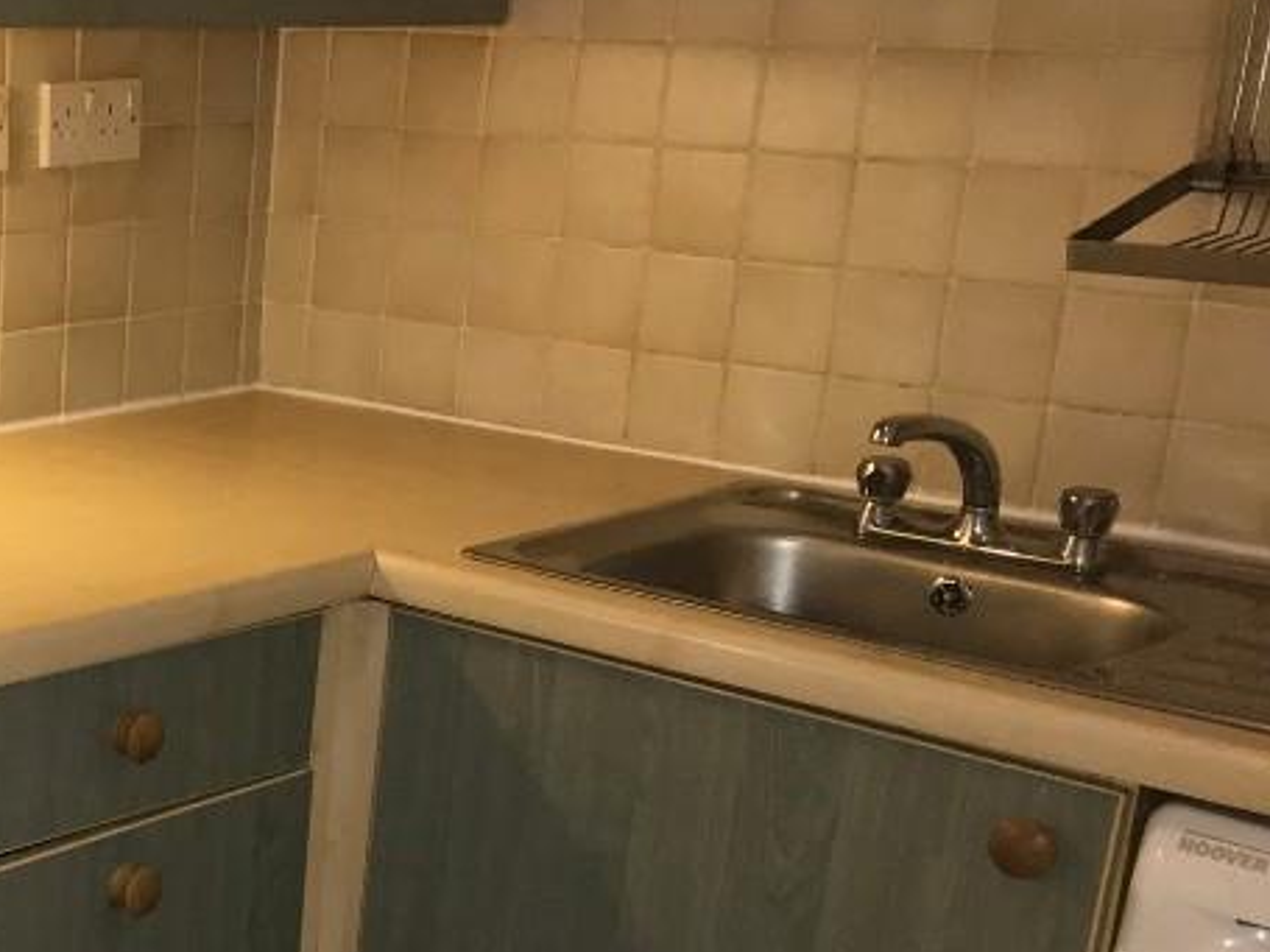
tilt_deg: -17.2
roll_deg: -1.1
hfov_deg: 27.9
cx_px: -151
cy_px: 729
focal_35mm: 63
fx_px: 2311
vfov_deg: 23.0
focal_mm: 3.99
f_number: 1.8
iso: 80
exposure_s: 1/33
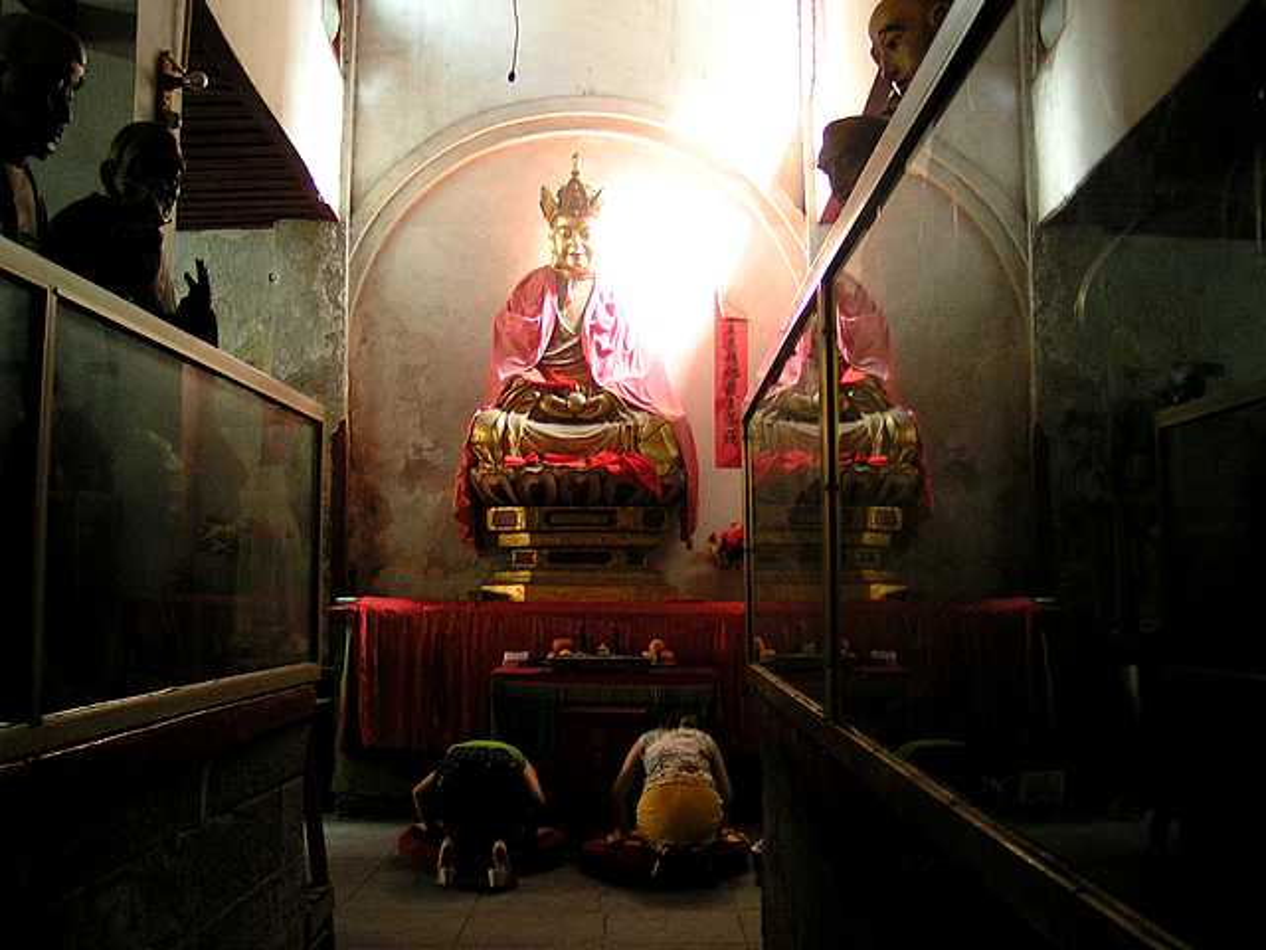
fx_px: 1390
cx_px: 633
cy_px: 475
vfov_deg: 37.7
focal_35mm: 38
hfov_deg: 49.0
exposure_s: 1/15
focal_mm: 5.8
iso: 200
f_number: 2.8
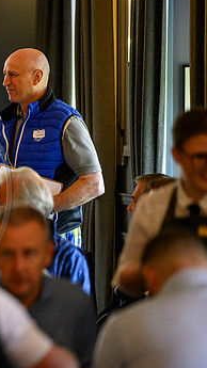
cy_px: 190
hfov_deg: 3.4
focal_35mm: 352
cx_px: -98
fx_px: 3436
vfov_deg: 6.1
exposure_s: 1/500
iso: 3200
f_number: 2.8
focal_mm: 200
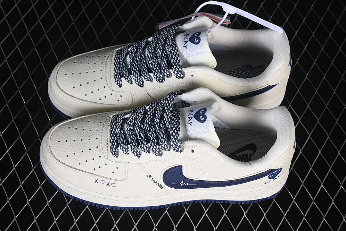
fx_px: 721
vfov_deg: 18.2
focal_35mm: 75
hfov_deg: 27.0
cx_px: 173
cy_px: 116
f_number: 7.1
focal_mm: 50
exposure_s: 1/80
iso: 160
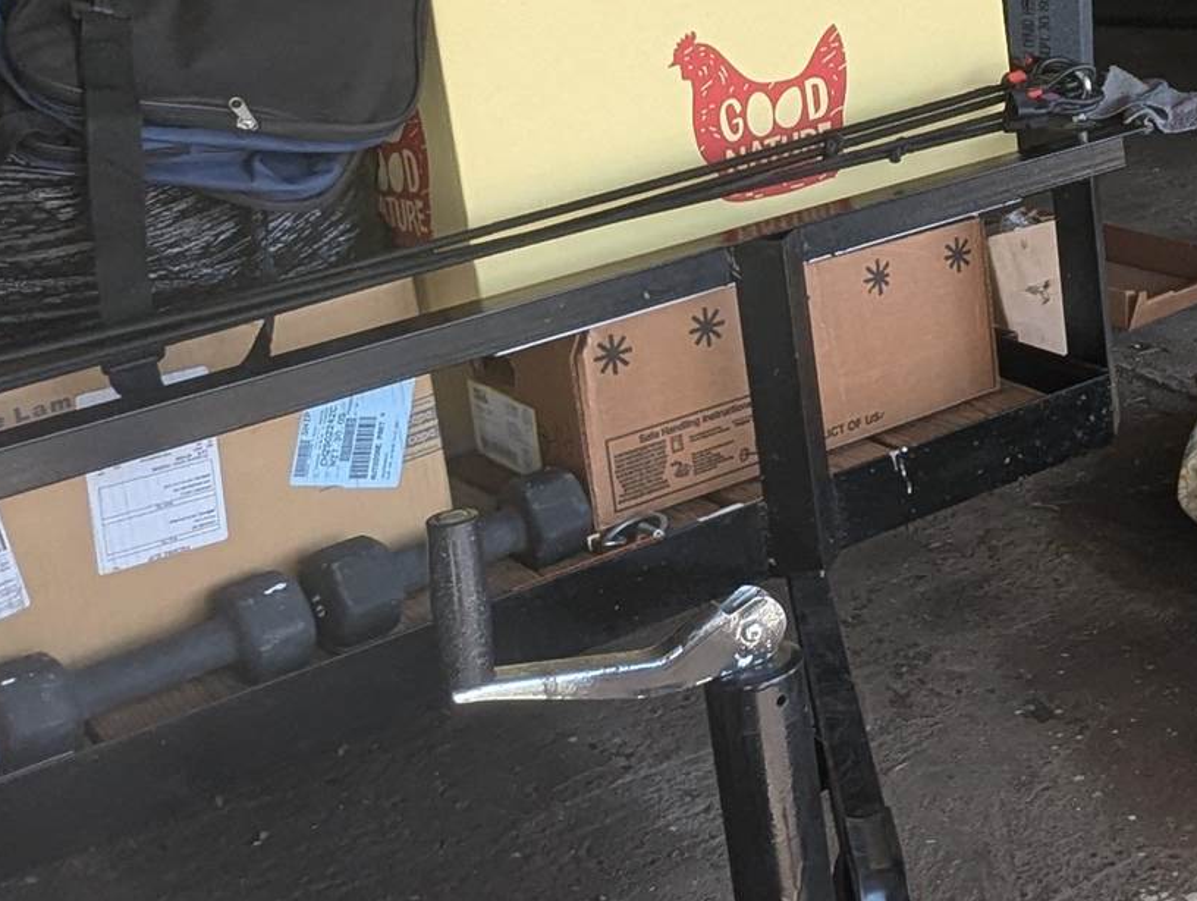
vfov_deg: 23.8
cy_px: 82
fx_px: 2077
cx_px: 1251
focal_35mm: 60
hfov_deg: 29.6
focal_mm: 2.35
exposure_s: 1/95.9
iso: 53
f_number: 2.2
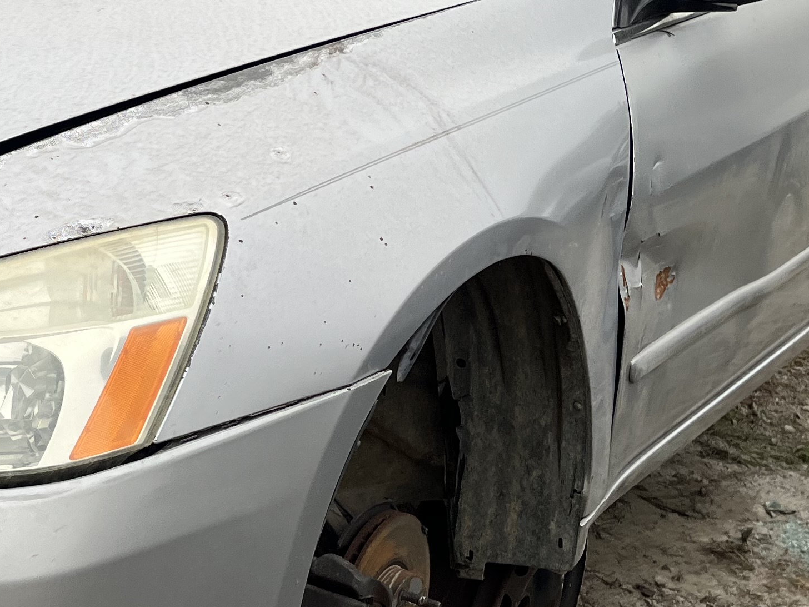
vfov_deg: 20.4
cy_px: 271
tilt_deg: -4.7
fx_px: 1683
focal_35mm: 72
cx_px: 37
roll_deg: +1.0
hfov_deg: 25.9
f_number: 1.6
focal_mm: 5.1
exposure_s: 1/732
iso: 50
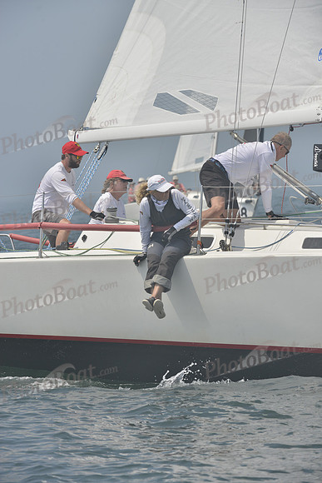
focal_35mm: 200
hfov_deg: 6.9
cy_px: 242
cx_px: 161
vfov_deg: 10.3
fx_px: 2682
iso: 280
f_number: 9
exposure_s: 1/1000
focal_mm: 200
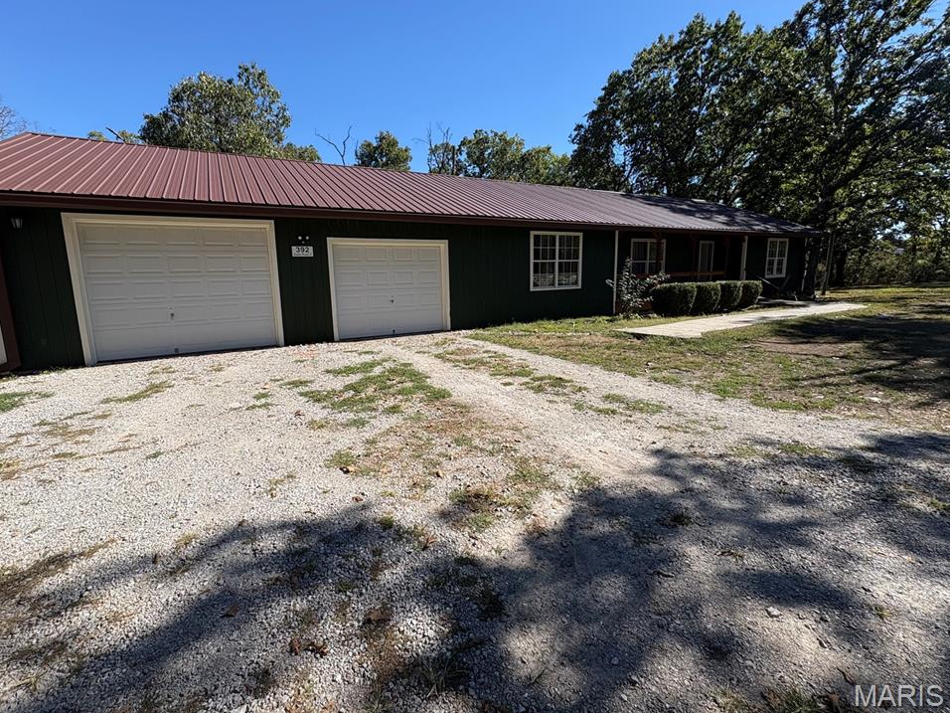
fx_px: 412
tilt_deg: -8.5
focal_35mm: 15
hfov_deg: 98.0
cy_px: 335
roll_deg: +1.6
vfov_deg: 81.7
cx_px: 445
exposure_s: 1/1395
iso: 40
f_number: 2.2
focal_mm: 2.22
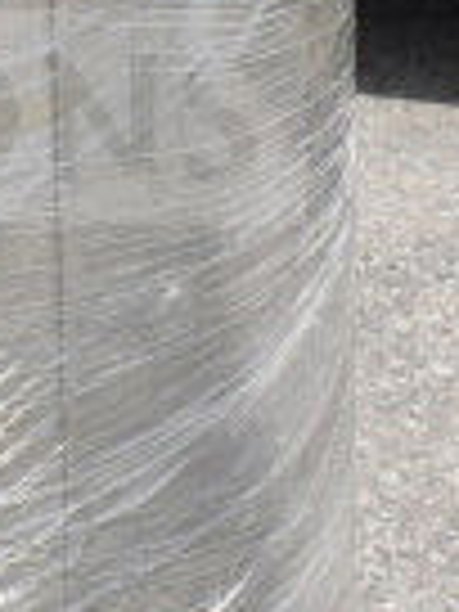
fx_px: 3094
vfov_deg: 11.1
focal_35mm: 175
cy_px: -133
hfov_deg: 8.3
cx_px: -202
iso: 200
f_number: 9
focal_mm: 18
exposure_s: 1/320
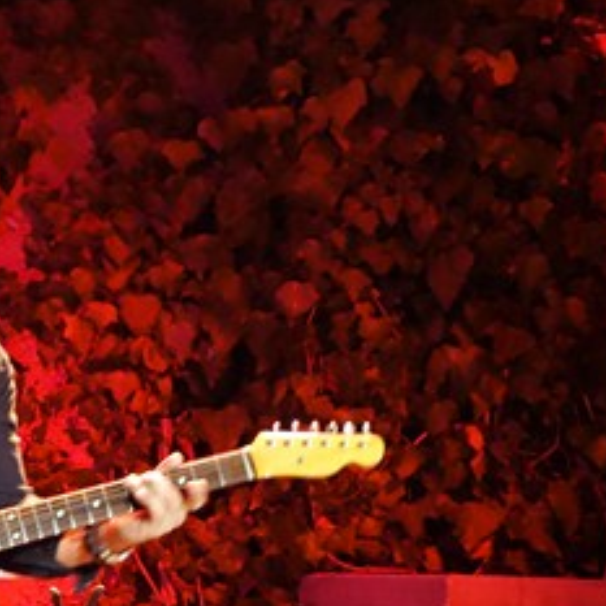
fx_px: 4258
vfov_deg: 8.1
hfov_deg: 8.1
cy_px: 381
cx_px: 34
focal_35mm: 215
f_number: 4.9
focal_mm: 37.1
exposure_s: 1/50
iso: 3200
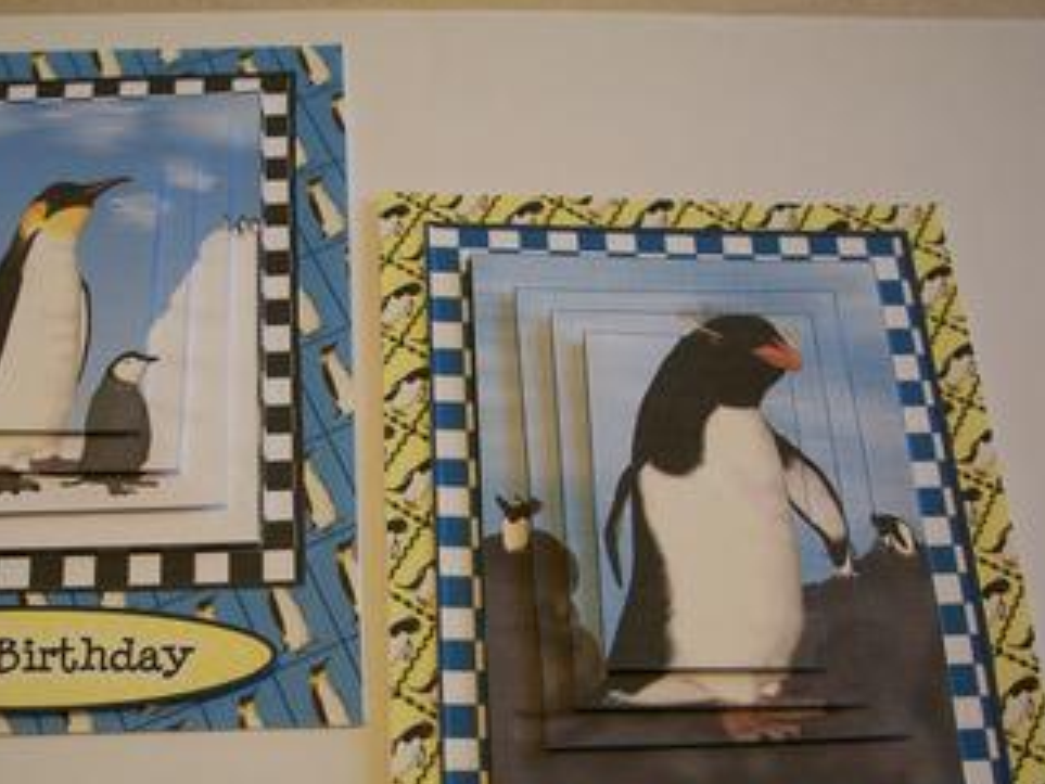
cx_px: 387
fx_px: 1480
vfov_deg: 29.5
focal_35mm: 49
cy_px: 530
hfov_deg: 38.6
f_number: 3.1
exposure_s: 1/100
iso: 80
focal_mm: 6.3
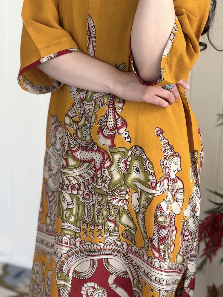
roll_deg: -1.5
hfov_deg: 19.1
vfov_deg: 25.3
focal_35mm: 77
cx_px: 112
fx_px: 661
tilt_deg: -18.1
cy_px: 148
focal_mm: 9
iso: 200
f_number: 2.8
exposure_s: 1/50
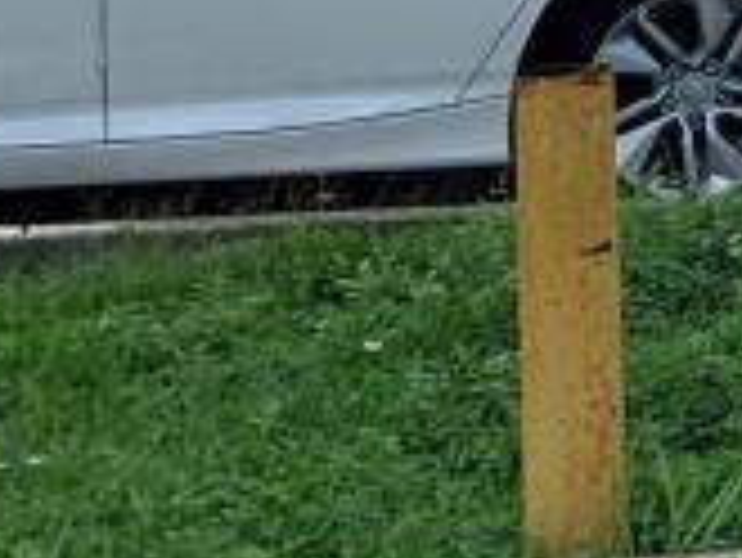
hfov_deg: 10.6
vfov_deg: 9.3
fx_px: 3239
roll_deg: -0.3
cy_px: -518
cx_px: 1947
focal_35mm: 151
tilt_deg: +3.1
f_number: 1.8
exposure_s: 1/2208
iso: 25
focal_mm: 4.25
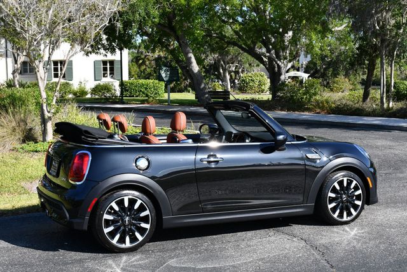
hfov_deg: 33.4
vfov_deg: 22.7
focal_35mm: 60
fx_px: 679
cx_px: 204
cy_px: 136
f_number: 8
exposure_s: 1/250
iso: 180
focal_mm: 30
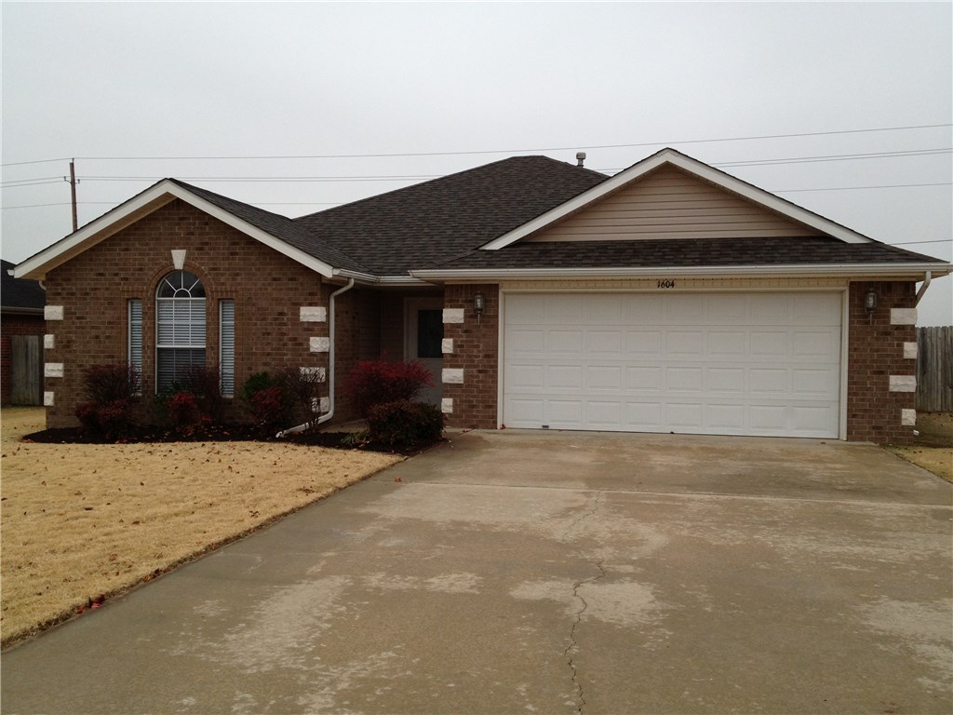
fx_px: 964
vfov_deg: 40.7
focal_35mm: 35
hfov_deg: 52.6
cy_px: 358
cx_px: 476
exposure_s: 1/264
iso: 50
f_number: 2.4
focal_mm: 4.28
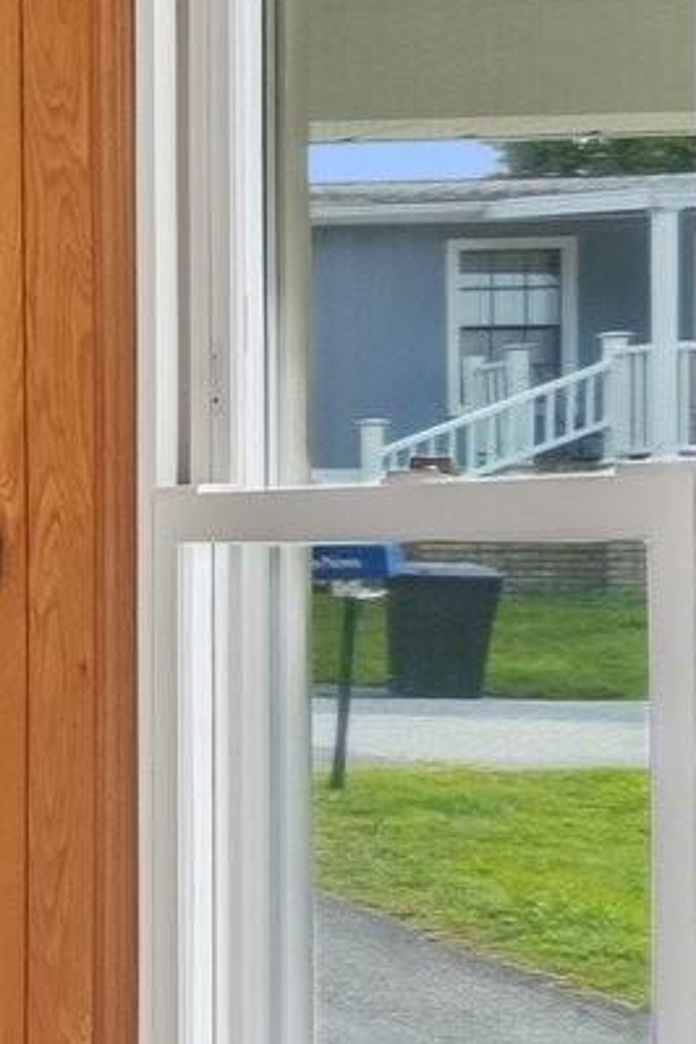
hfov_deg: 9.3
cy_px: 595
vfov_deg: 26.3
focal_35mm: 77
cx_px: -1805
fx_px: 2233
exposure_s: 1/20
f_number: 8
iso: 400
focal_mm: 10
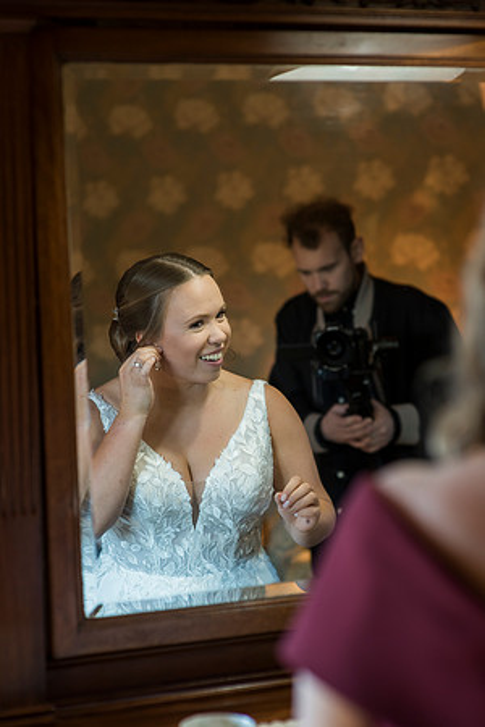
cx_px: 242
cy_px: 364
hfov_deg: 16.1
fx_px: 1718
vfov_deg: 23.9
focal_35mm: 85
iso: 800
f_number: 2.8
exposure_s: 1/125
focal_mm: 85
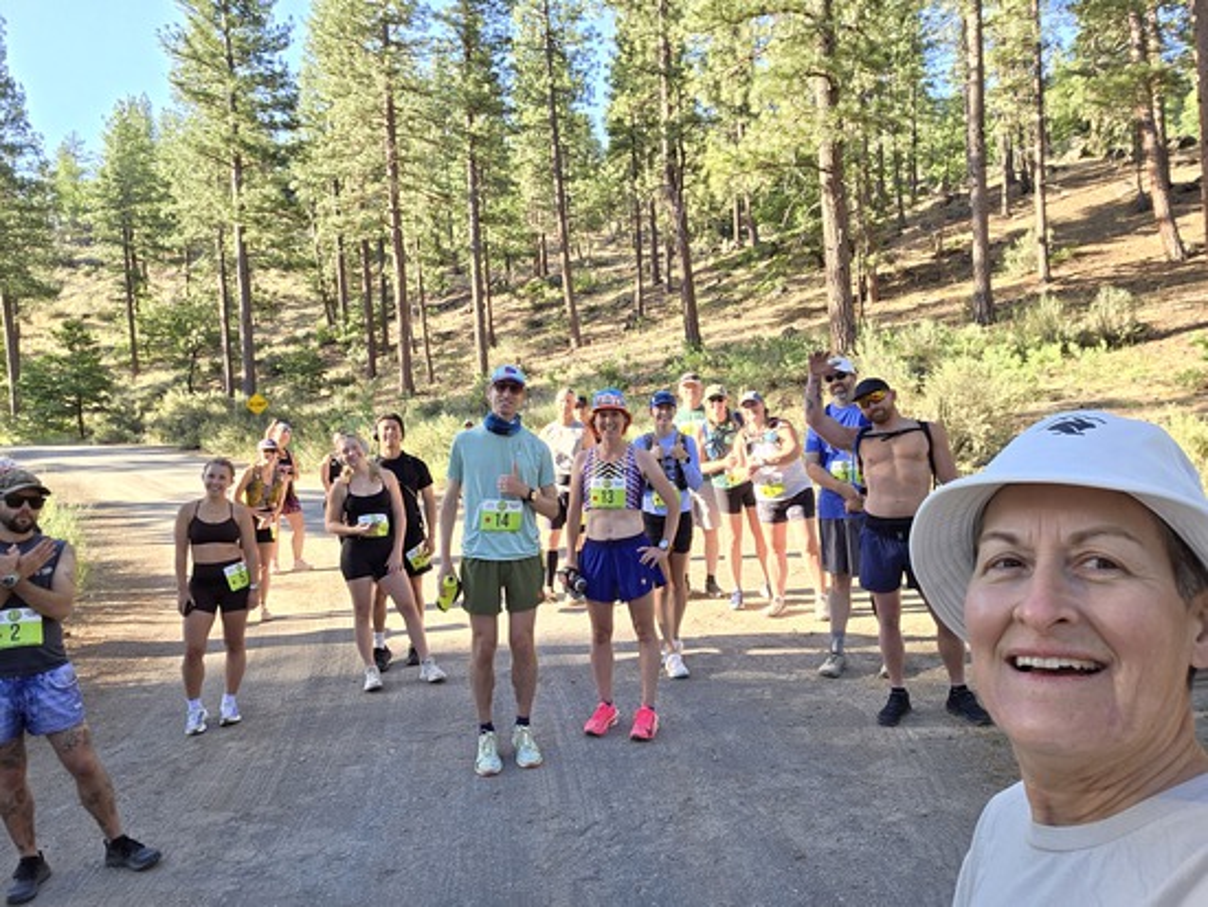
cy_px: 454
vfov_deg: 54.9
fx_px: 873
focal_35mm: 25
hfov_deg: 69.4
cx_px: 604
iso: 32
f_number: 2.2
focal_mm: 3.3
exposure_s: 1/120
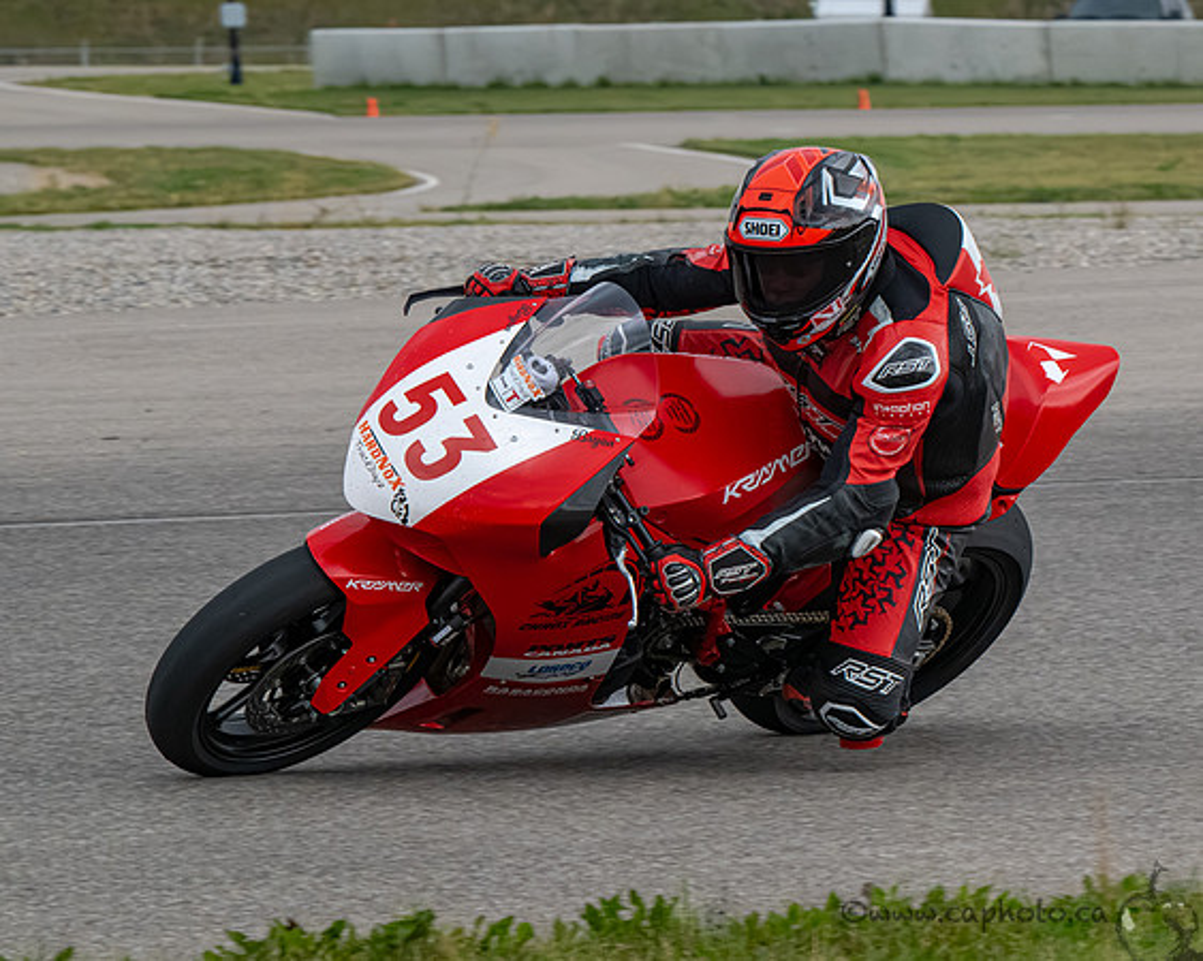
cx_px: 1050
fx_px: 10500
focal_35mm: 295
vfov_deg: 5.2
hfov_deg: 6.5
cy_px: 505
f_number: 11
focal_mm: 180
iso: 2800
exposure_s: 1/1250
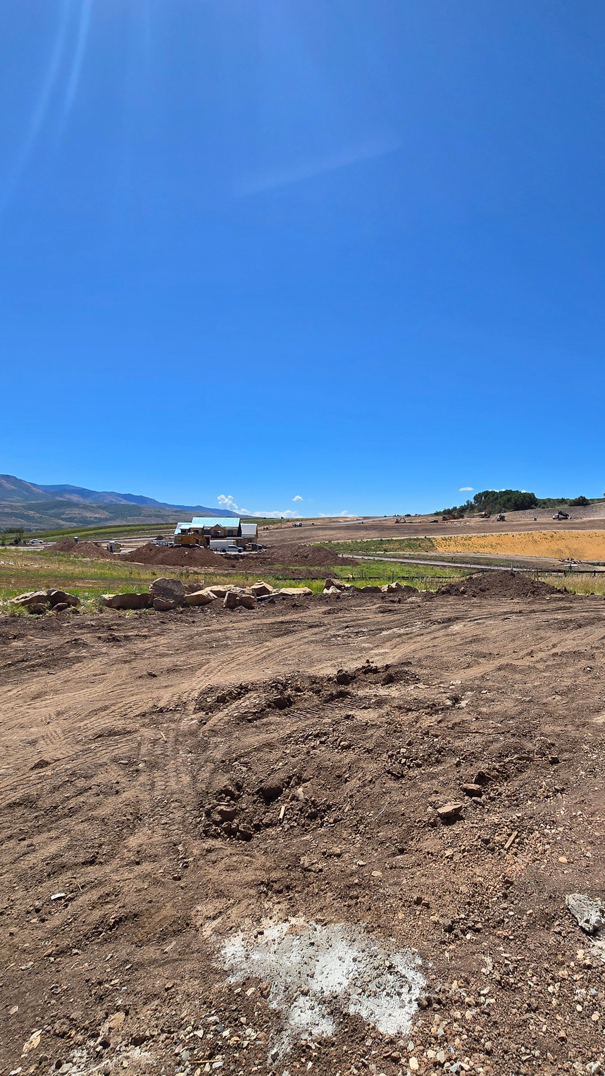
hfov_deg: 56.2
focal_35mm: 19
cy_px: 537
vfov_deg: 89.6
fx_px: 542
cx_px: 435
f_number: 2.2
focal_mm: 2.2
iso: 50
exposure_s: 1/3075
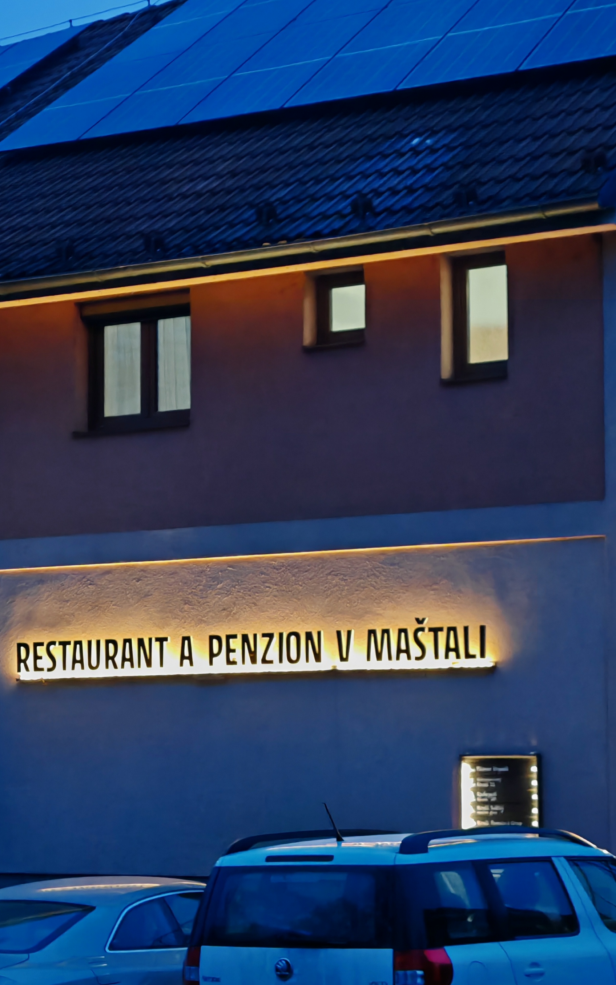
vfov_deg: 22.3
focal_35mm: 93
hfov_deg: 14.1
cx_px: 236
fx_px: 2497
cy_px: 564
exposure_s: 1/33
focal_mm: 7.62
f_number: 1.6
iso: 400
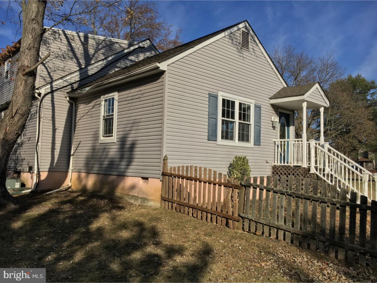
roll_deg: -1.8
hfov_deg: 61.7
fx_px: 316
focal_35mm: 29
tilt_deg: +2.5
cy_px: 142
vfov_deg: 48.2
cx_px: 188
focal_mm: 4.15
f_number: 2.2
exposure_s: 1/2849
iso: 25
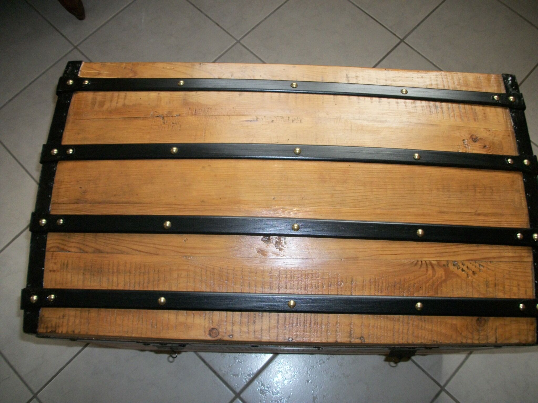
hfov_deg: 56.8
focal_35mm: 32
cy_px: 202
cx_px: 269
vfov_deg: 44.2
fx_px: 497
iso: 160
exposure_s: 1/30
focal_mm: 5.7
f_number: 2.9
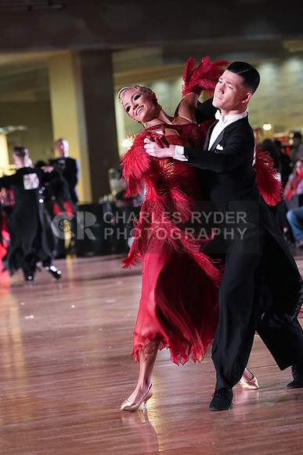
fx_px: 2044
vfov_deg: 12.7
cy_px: 228
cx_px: 152
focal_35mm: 162
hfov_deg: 8.5
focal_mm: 162
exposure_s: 1/400
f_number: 5
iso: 10000
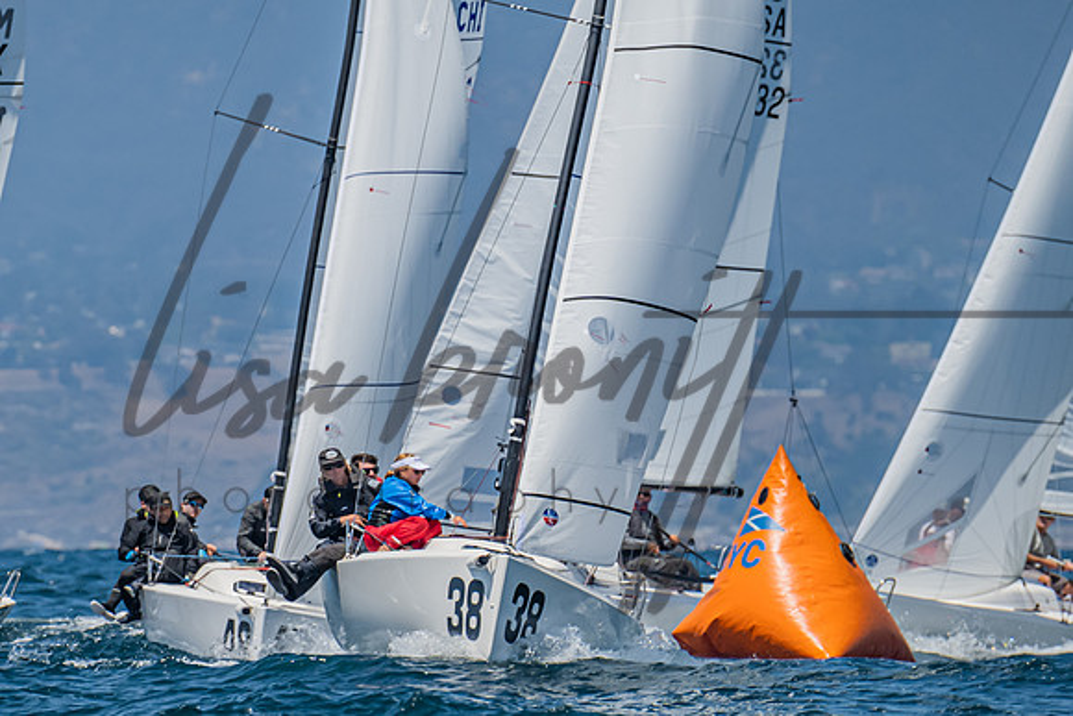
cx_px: 253
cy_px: 622
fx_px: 19367
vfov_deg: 2.1
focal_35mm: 650
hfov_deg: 3.2
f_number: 6.3
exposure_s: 1/2500
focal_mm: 330
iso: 400
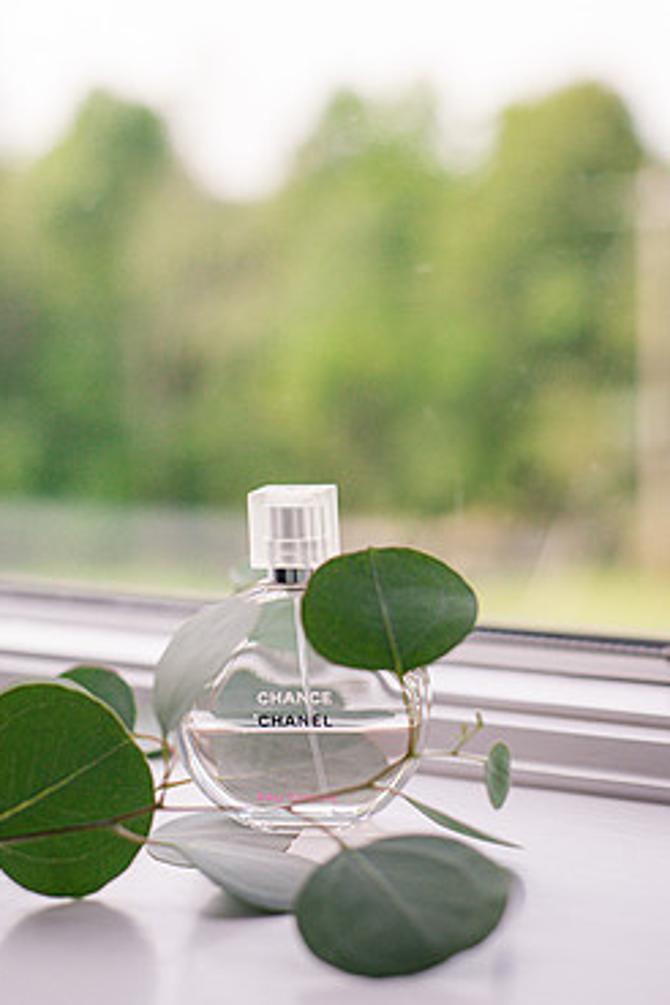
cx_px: 264
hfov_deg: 22.2
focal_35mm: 61
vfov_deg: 32.8
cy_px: 428
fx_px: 1703
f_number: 2.8
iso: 640
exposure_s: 1/2500
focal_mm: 50
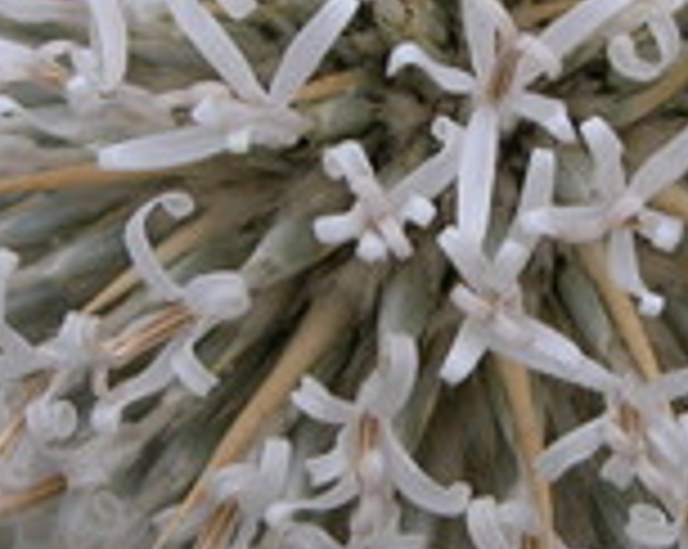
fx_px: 7321
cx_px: 382
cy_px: 243
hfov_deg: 5.4
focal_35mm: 360
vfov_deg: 4.3
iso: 100
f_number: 4.4
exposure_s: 1/252
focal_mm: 22.3
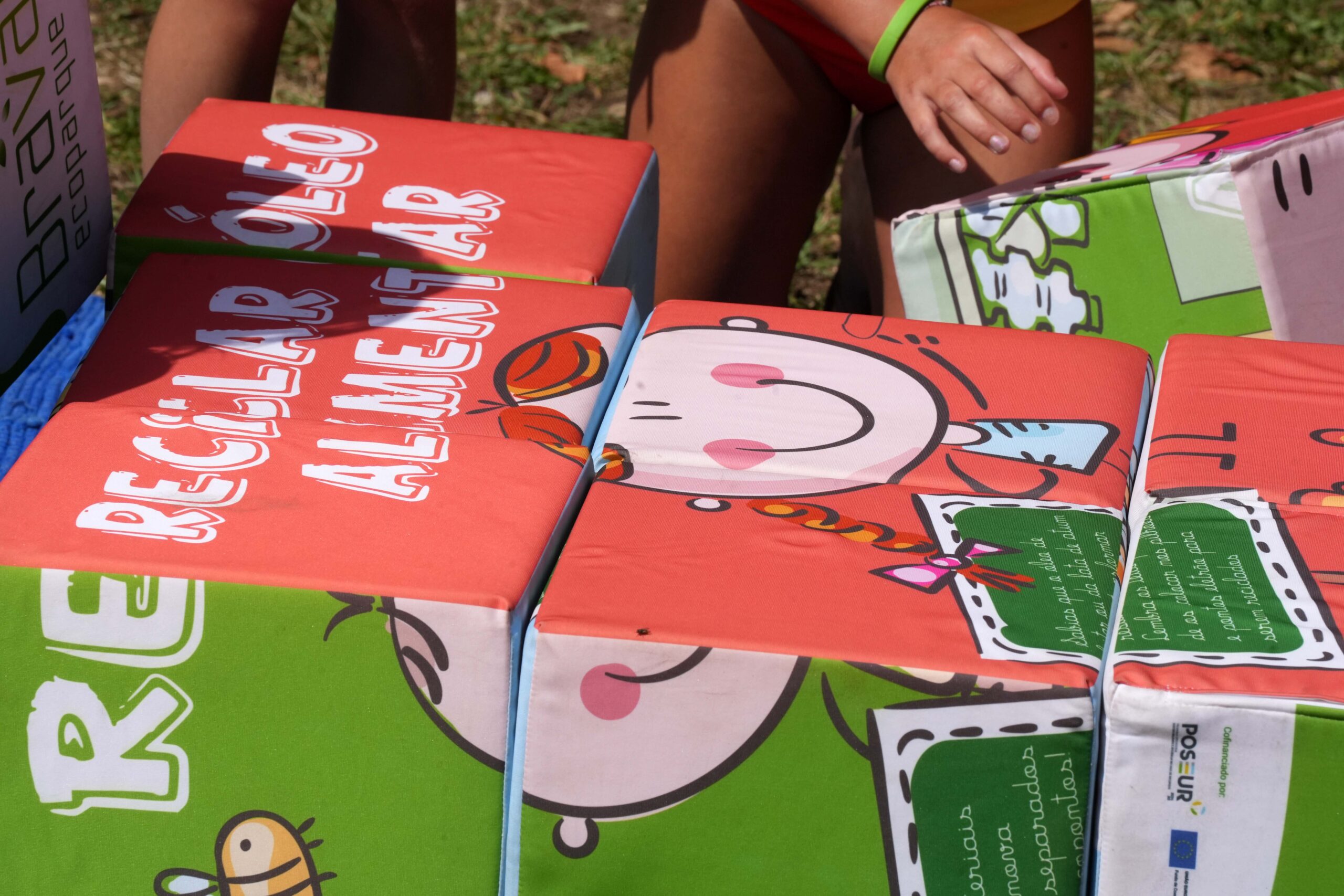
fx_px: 7467
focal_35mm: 200
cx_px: 672
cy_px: 448
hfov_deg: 10.3
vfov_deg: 6.9
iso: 1600
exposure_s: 1/2000
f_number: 16
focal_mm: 200
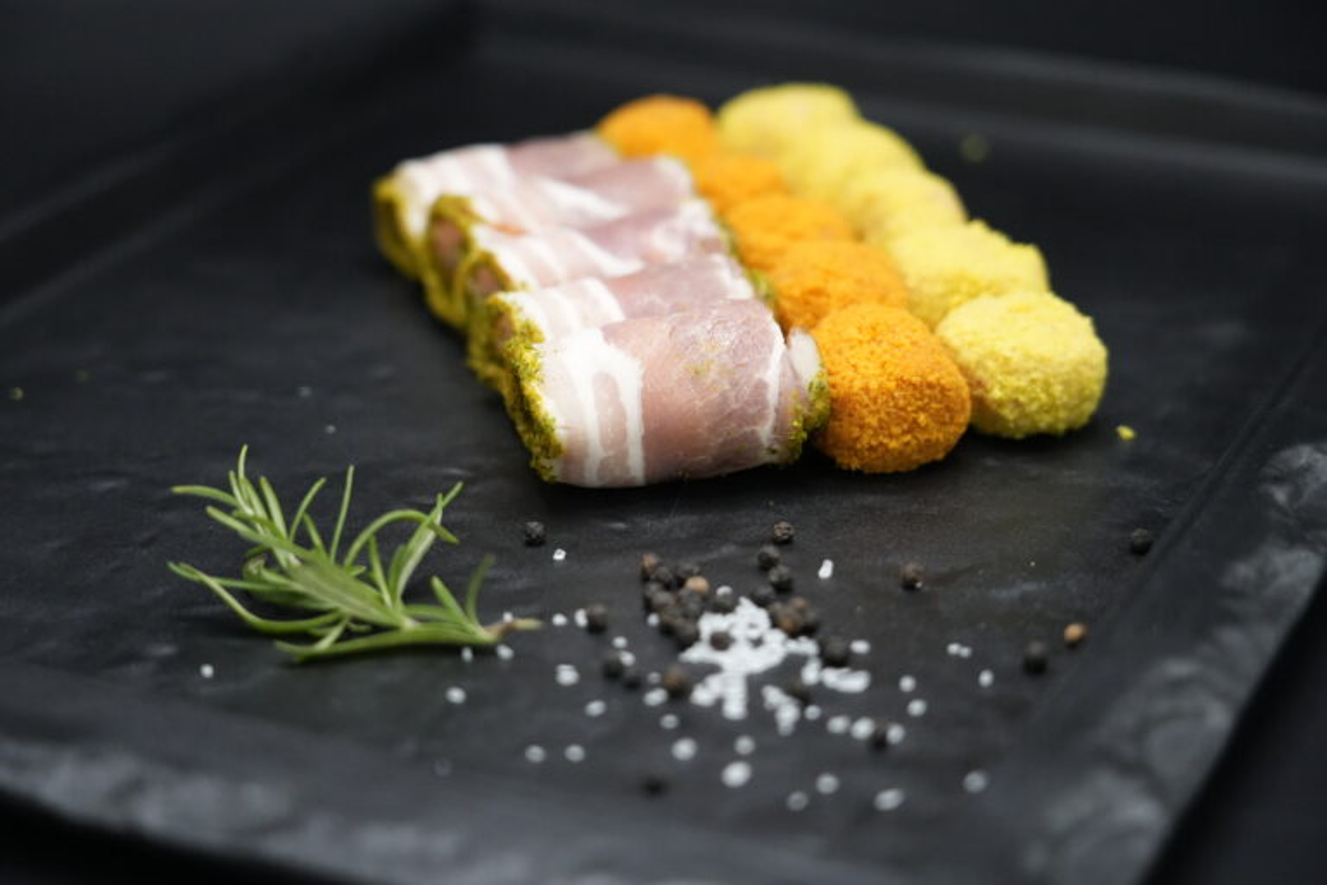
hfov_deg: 28.8
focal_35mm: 70
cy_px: 442
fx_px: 2580
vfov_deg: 19.5
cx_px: 664
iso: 5000
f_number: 4
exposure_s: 1/160
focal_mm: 70
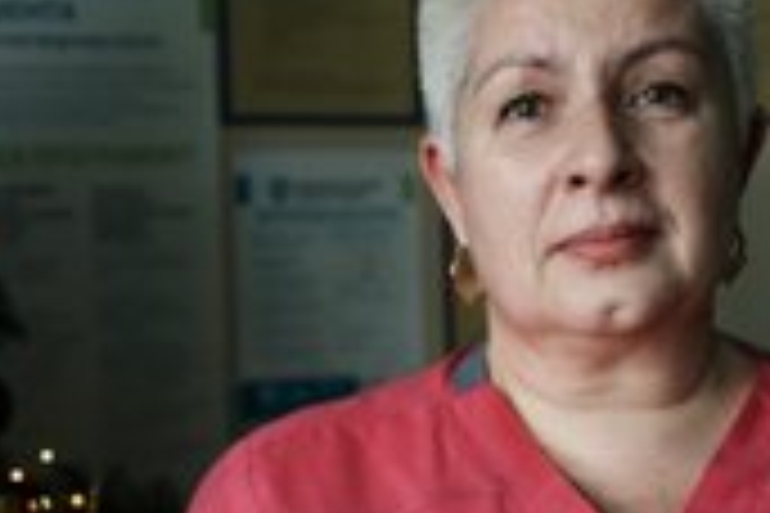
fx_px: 1754
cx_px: 432
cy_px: 367
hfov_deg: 24.7
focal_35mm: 82
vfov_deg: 16.6
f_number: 2.8
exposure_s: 1/100
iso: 1600
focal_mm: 35
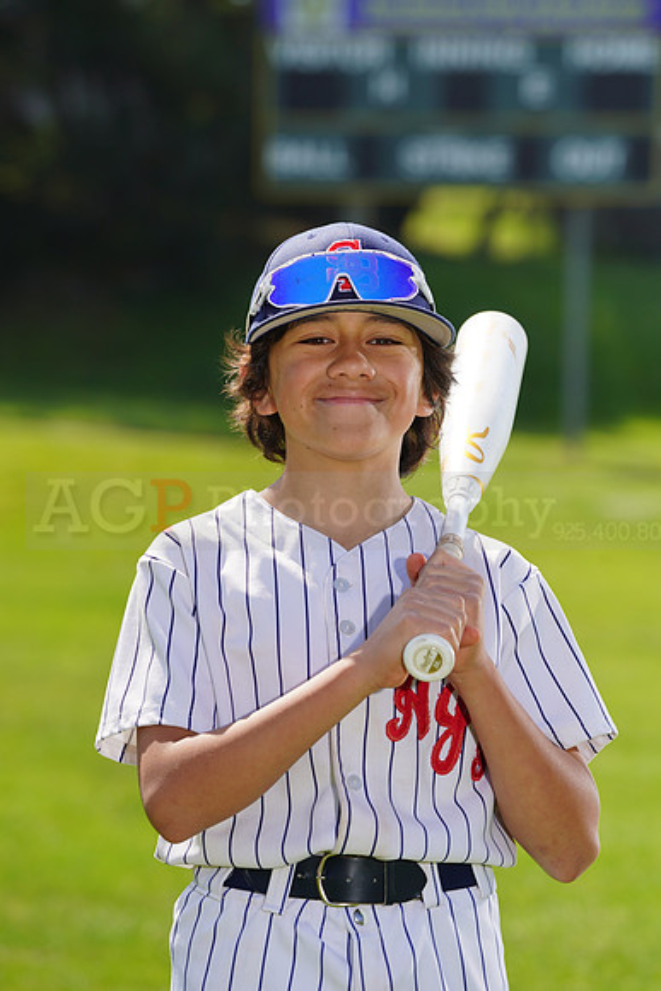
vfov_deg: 9.1
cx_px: 330
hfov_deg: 6.1
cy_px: 496
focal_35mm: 226
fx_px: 6220
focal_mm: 226
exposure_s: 1/250
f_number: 8
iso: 100
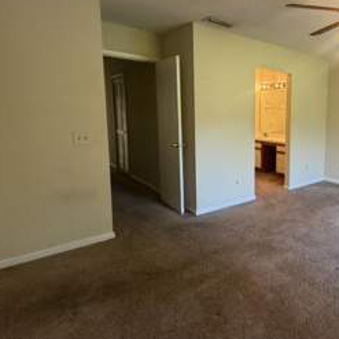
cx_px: 310
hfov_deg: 55.6
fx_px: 266
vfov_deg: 64.7
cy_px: 145
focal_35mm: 24
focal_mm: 2.22
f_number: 2.2
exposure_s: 1/60
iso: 250
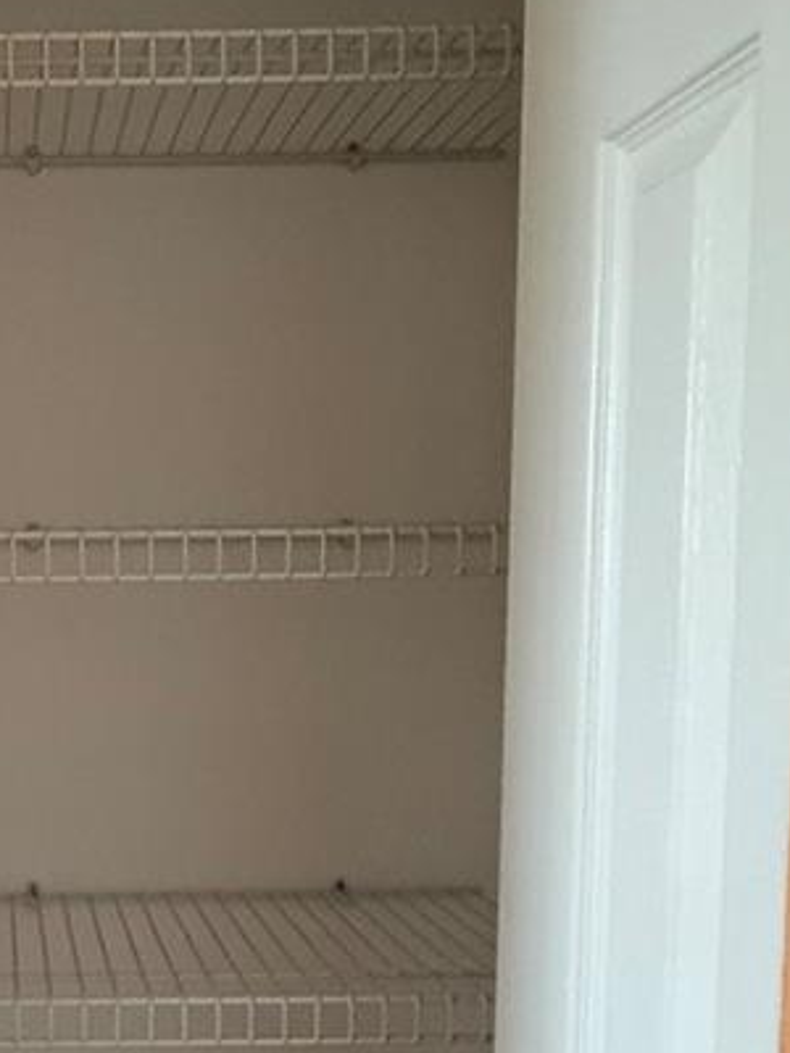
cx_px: -5
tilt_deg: -3.0
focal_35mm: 42
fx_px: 1278
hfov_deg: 31.7
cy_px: 661
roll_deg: -1.6
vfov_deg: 44.4
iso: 500
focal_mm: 2.22
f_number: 2.2
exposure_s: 1/60
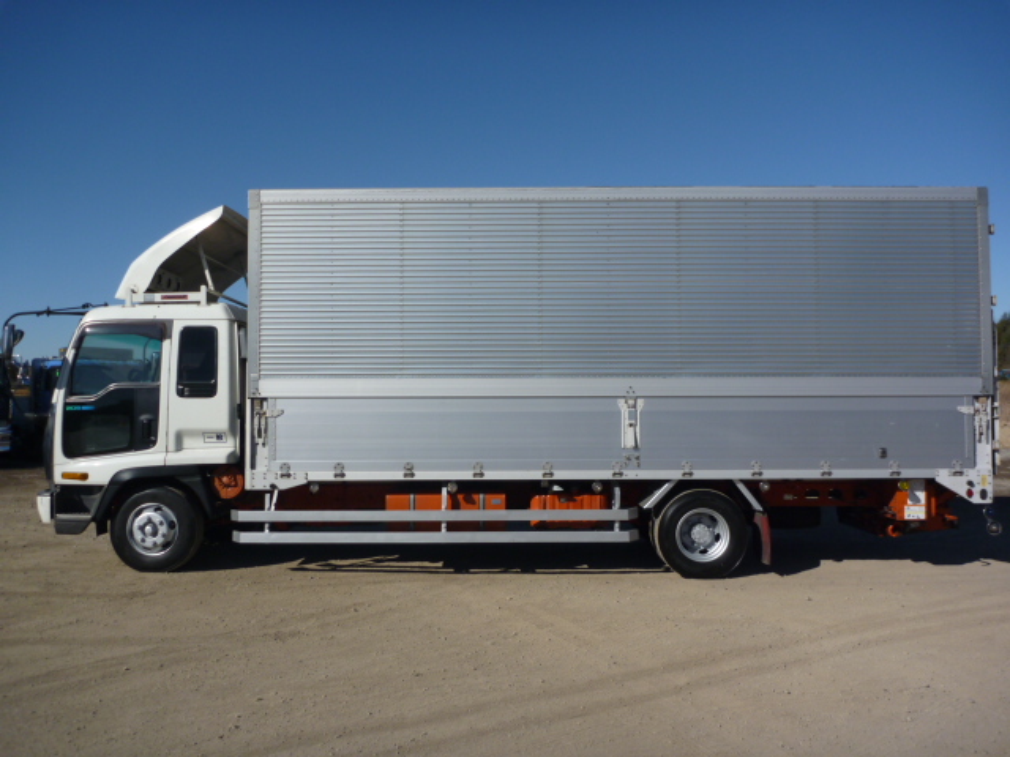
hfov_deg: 63.4
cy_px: 378
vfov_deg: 49.7
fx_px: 817
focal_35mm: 28
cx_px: 505
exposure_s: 1/200
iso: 80
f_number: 10
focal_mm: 4.9
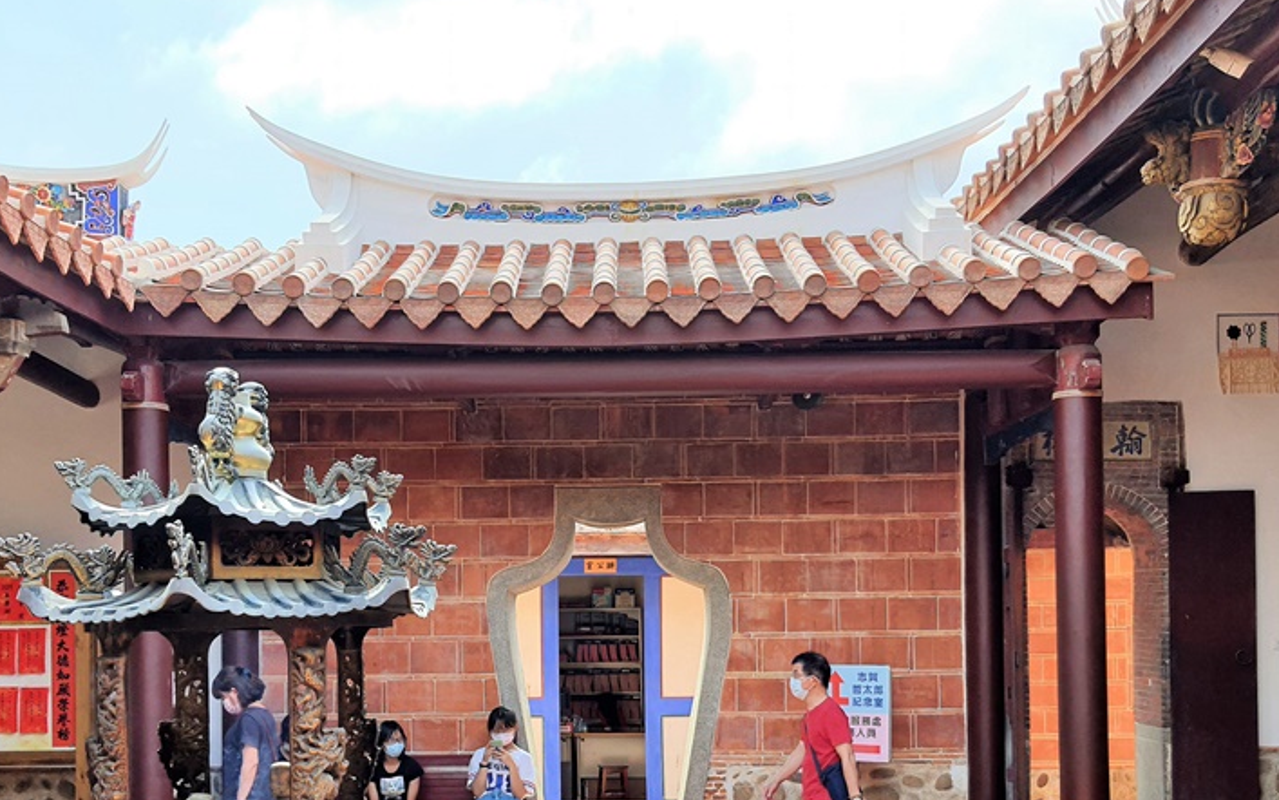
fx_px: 1360
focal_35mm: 39
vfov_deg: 32.2
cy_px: 597
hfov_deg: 50.3
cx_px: 563
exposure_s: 1/776
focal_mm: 4.32
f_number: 1.7
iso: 50
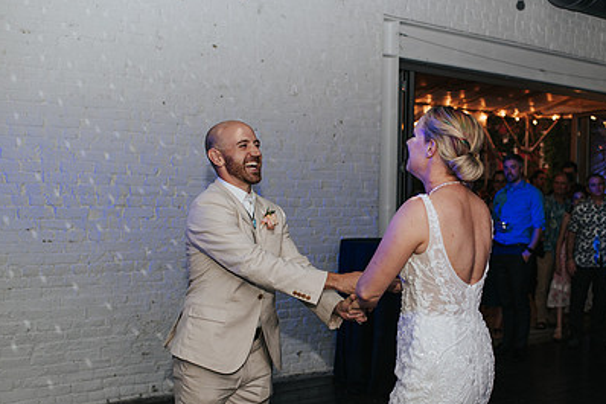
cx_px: 375
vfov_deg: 26.2
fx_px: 858
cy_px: 291
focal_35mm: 51
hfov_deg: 38.7
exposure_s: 1/200
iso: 1000
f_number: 2.8
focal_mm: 35
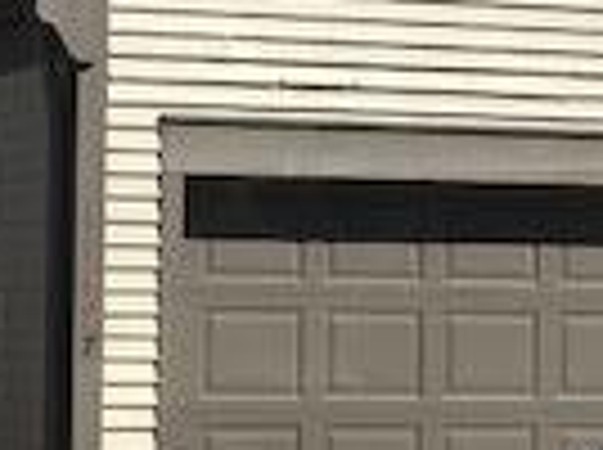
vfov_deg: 11.0
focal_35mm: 134
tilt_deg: -1.9
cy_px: 400
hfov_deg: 14.2
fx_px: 2330
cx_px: -171
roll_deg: -0.3
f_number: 1.8
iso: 20
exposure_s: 1/2128
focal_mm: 3.99
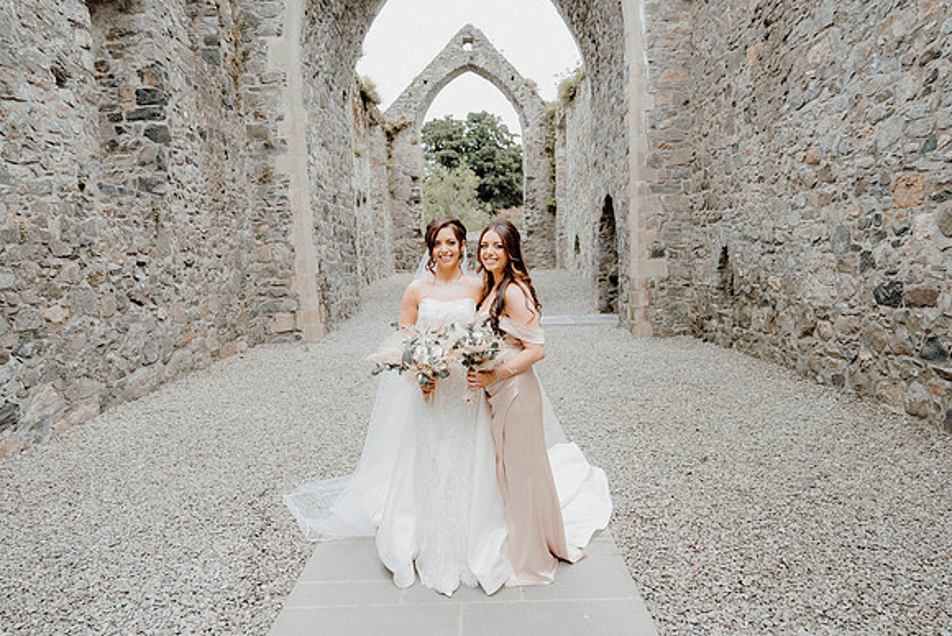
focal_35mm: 24
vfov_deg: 53.2
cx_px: 476
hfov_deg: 73.7
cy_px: 318
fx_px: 635
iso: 125
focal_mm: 24
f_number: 3.5
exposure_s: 1/160
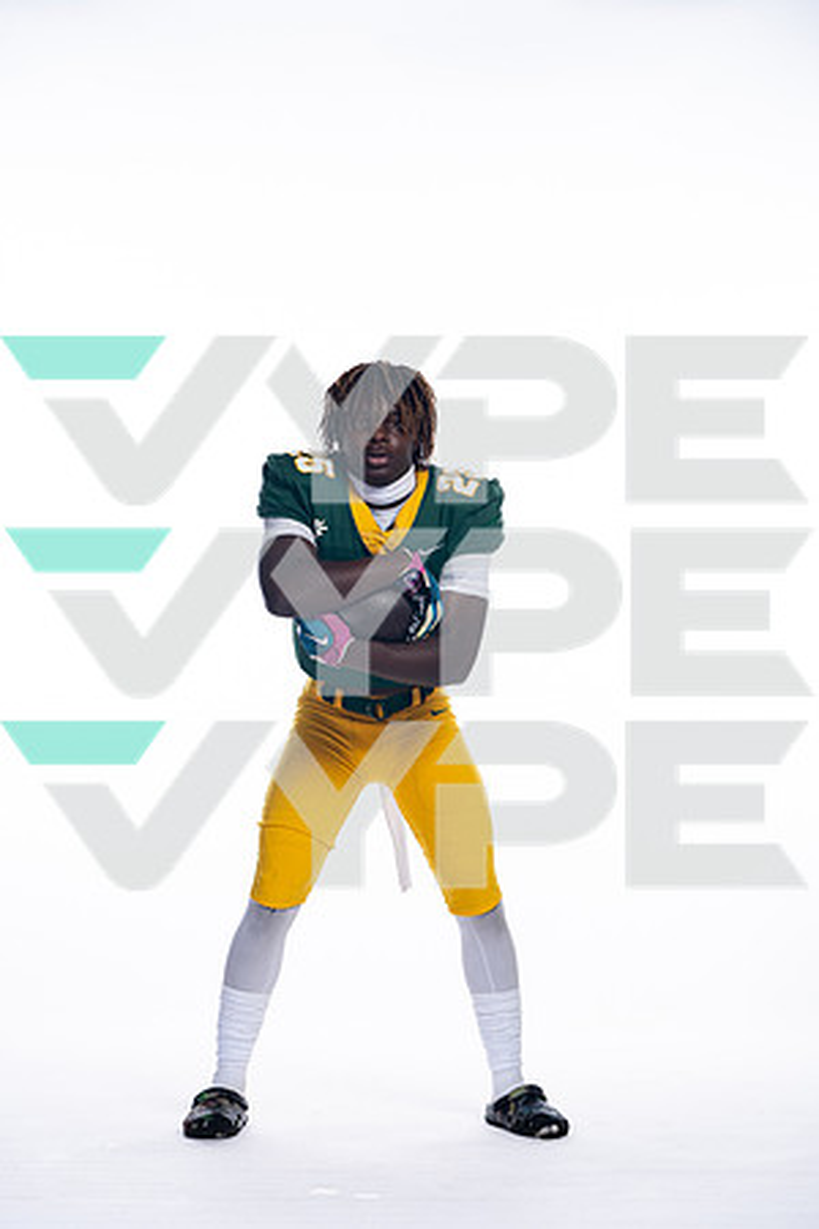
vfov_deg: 19.1
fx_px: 3651
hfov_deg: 12.8
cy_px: 614
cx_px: 410
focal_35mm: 107
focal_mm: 107
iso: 400
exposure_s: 1/250
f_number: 6.3
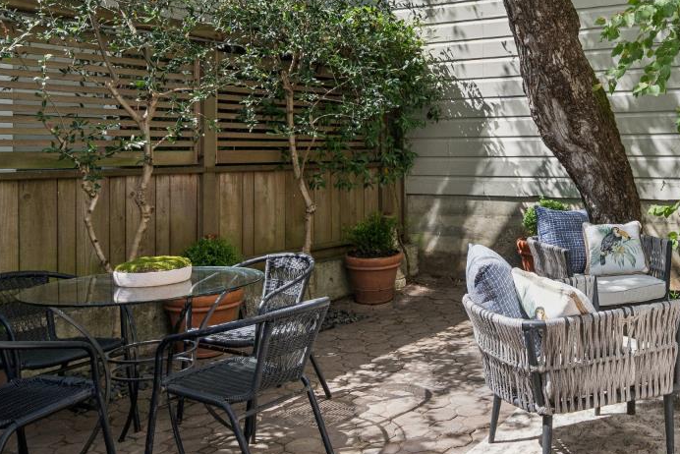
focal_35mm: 39
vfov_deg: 33.8
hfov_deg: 46.9
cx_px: 543
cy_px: 141
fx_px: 737
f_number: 9
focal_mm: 18
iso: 500
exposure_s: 1/400
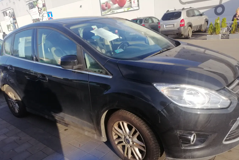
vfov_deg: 44.9
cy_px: 90
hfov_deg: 63.7
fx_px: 193
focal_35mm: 29
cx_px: 119
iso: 80
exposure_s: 1/900
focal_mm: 3.95
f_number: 1.8
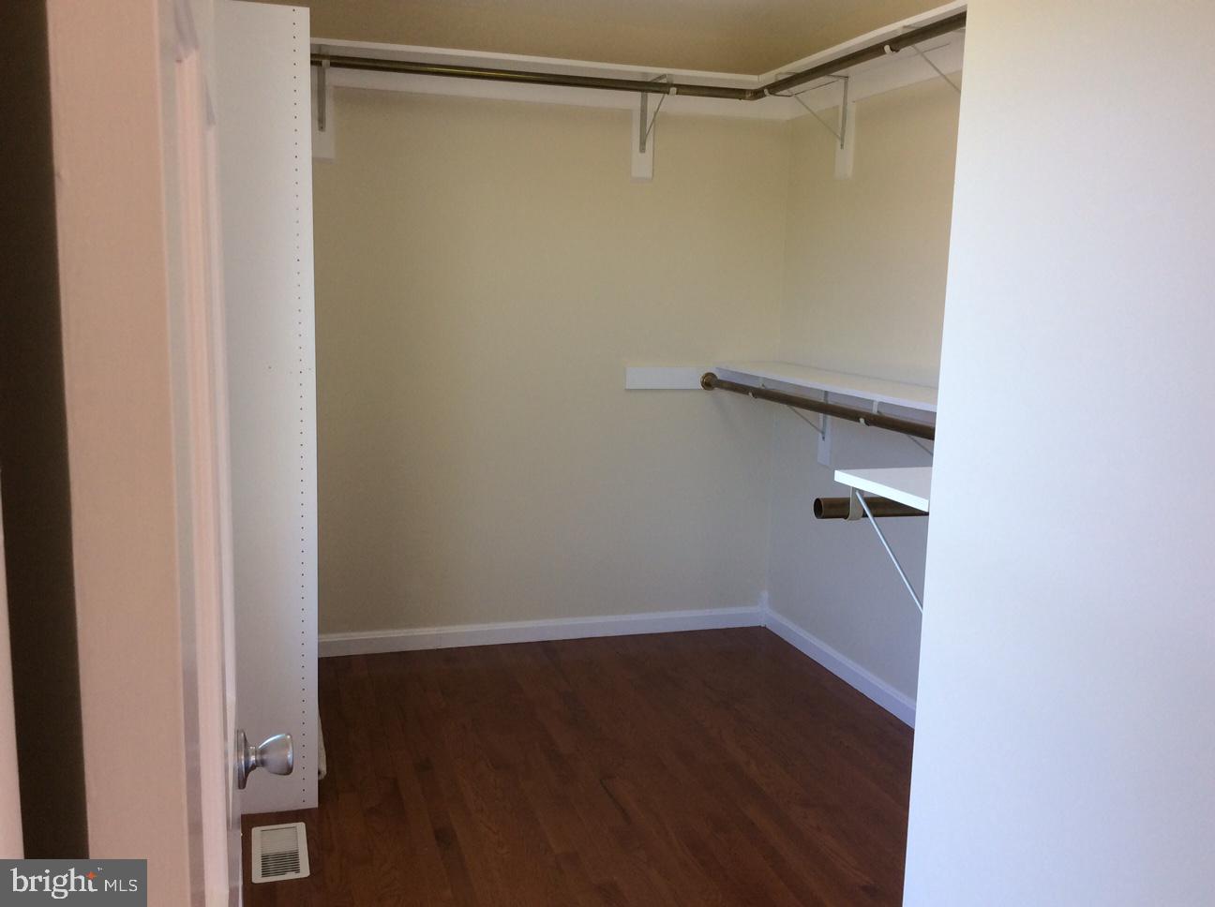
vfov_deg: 44.1
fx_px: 1122
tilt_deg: -9.9
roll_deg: -1.5
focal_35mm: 32
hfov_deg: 56.9
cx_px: 608
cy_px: 454
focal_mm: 3.3
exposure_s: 1/30
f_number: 2.4
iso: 32
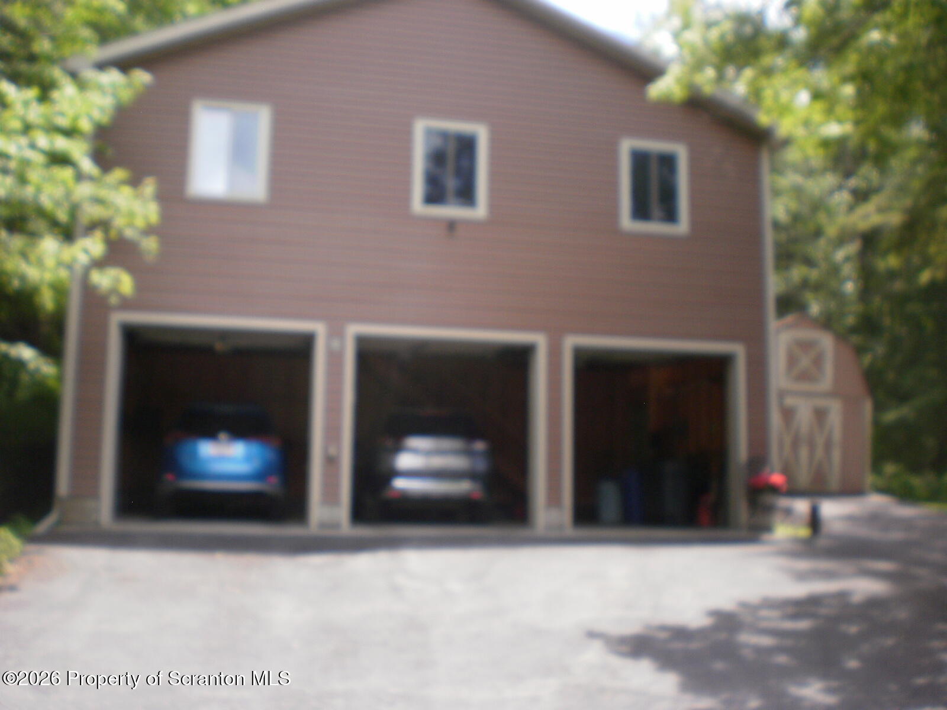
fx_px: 985
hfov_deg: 51.4
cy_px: 355
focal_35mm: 36
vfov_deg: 39.7
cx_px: 474
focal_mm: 6.3
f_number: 3.1
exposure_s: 1/200
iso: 100
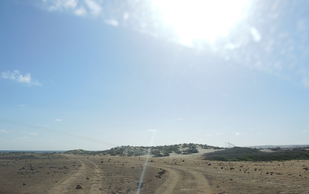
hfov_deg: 58.1
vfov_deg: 38.3
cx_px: 155
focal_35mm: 33
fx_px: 278
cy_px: 111
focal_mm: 6
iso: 80
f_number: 4
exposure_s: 1/1600
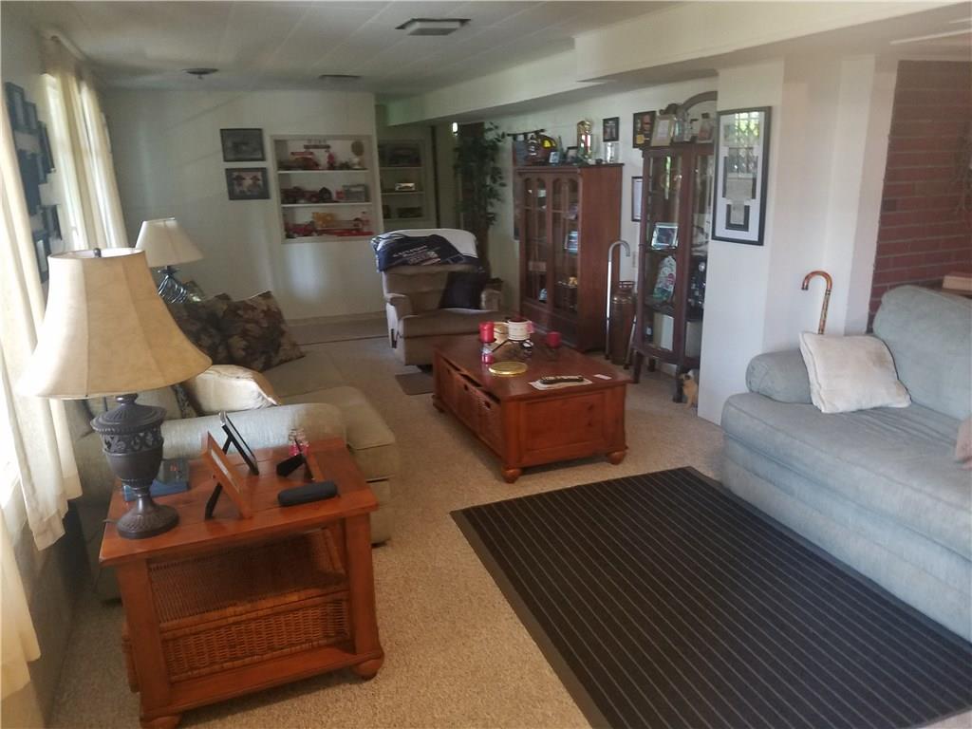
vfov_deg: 53.1
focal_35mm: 26
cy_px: 364
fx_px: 730
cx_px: 486
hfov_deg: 67.3
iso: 200
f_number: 1.7
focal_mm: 4.2
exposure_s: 1/17
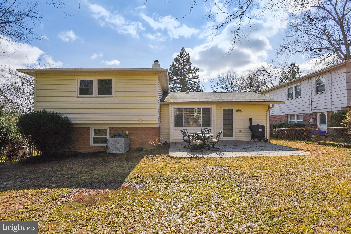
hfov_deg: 96.7
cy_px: 117
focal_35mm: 16
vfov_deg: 73.8
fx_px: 156
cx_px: 176
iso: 100
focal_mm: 16
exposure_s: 1/400
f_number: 10
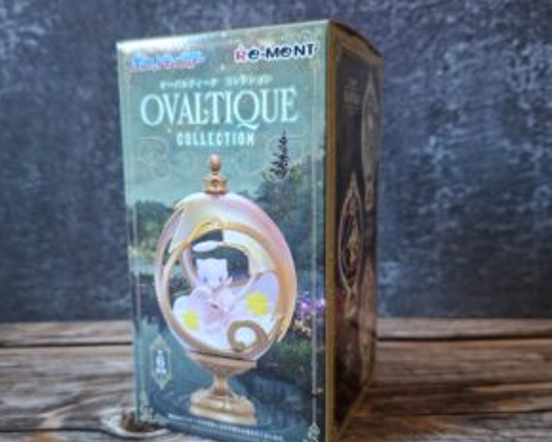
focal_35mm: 31
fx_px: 506
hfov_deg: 57.2
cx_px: 274
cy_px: 240
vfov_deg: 47.1
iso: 320
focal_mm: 5.54
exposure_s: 1/33
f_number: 1.8
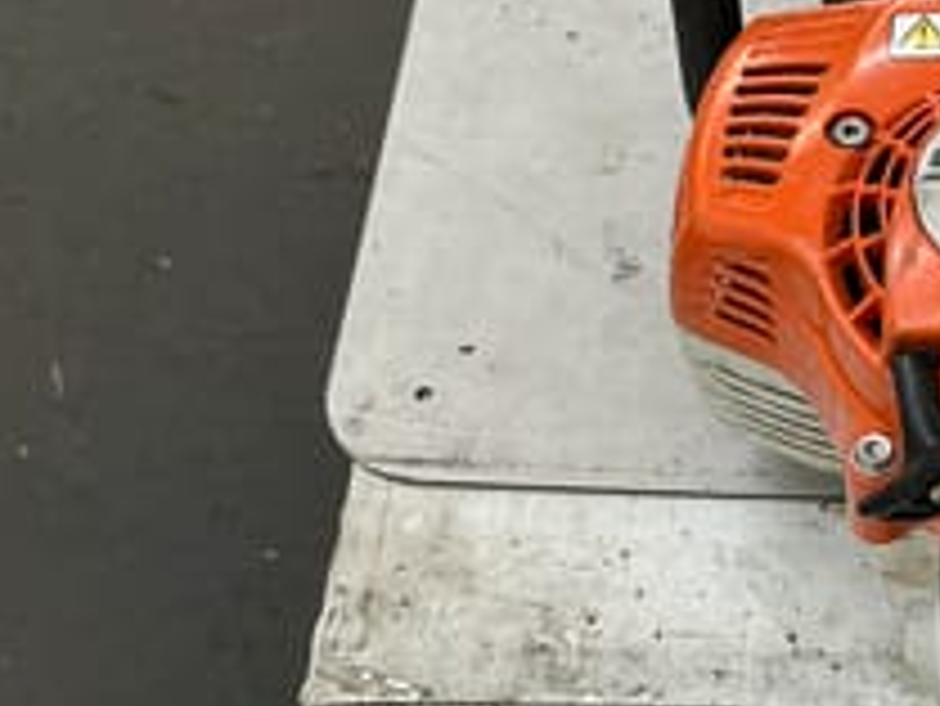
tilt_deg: -60.0
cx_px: 936
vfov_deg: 21.8
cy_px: 515
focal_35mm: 67
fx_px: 1820
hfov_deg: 27.3
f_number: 1.8
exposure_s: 1/100
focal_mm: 3
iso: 64
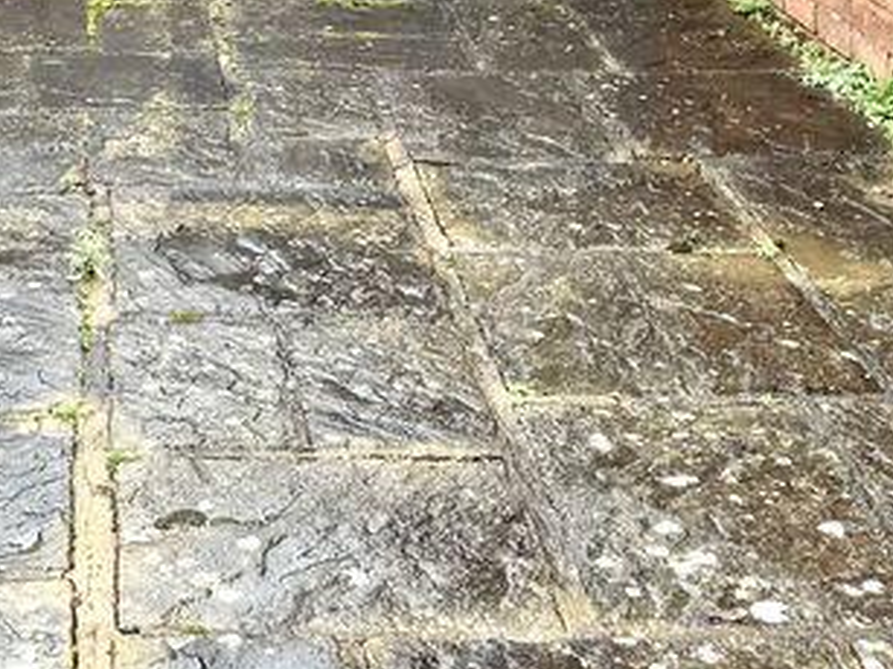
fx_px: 2063
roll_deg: +0.7
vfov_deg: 16.9
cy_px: -294
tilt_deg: -6.9
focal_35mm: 80
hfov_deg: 23.7
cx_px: 76
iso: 80
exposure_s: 1/577
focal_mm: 6.76
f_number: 1.78
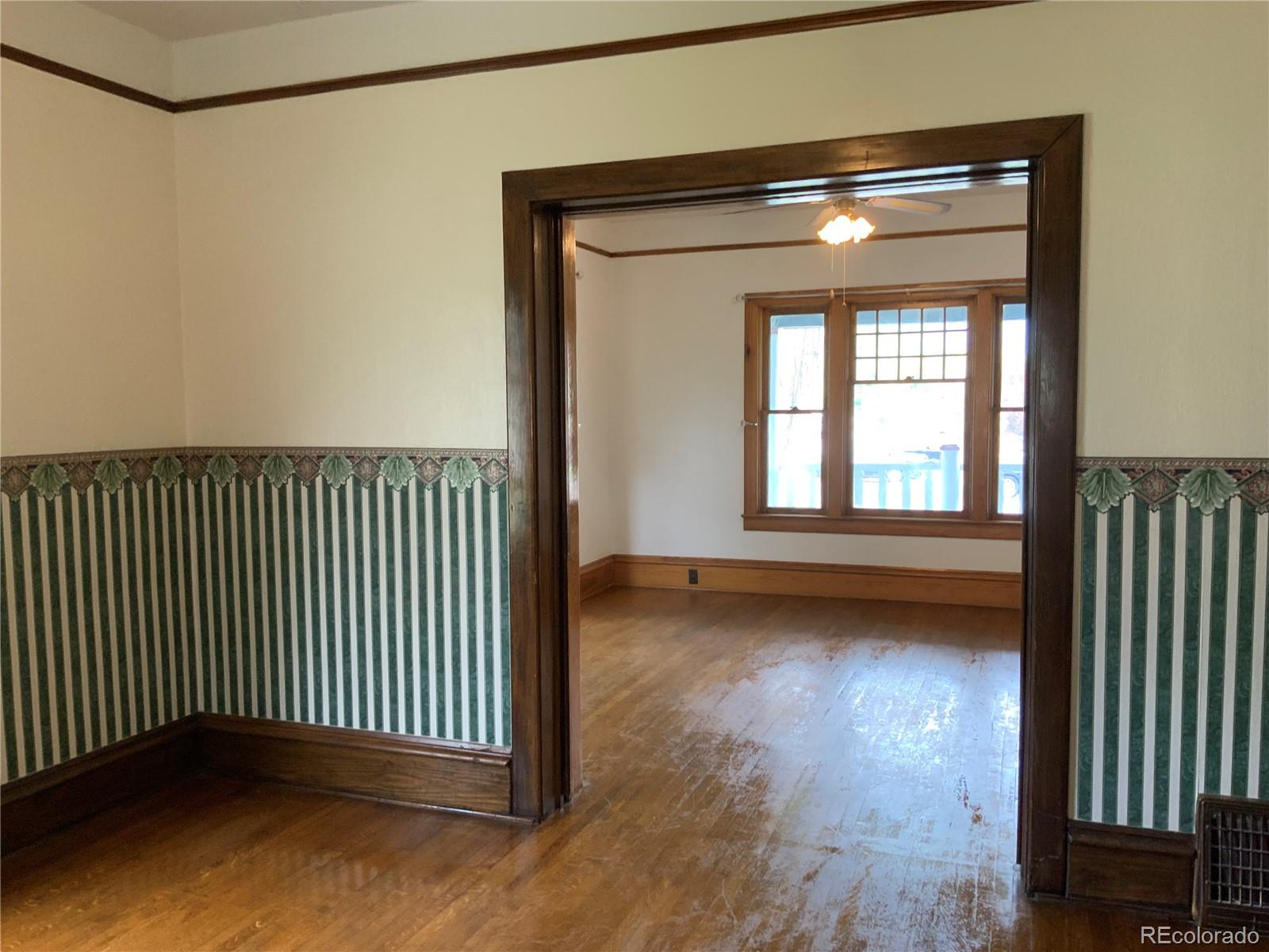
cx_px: 634
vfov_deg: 48.2
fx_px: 1063
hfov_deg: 61.7
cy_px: 476
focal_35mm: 29
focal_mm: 3
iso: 160
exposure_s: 1/60
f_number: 1.8
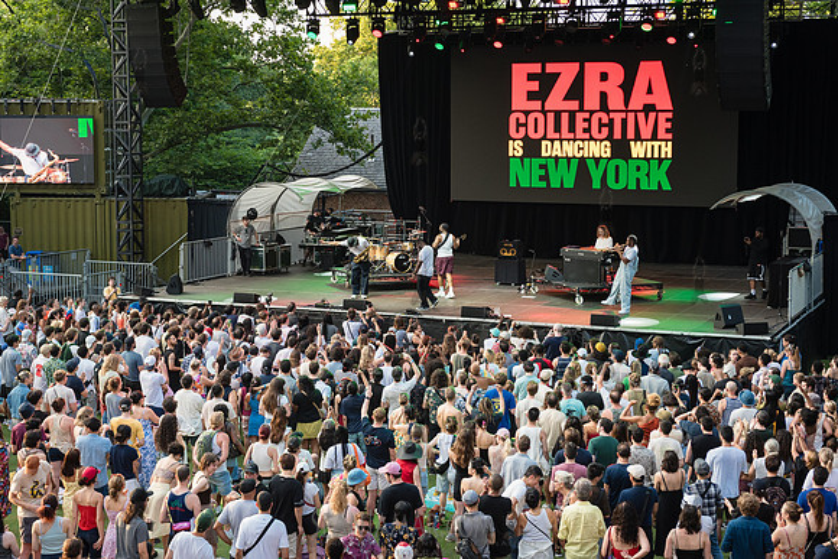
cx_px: 419
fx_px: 1350
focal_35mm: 58
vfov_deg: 23.4
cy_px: 280
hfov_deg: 34.5
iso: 1000
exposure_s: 1/320
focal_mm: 58
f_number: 4
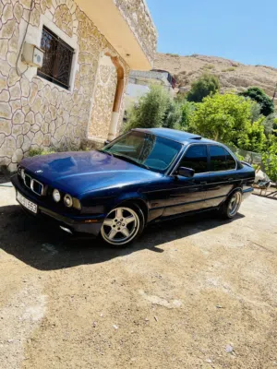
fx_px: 277
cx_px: 138
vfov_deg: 67.3
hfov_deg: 53.1
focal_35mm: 26
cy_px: 184
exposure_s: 1/3922
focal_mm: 5.1
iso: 50
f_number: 1.6
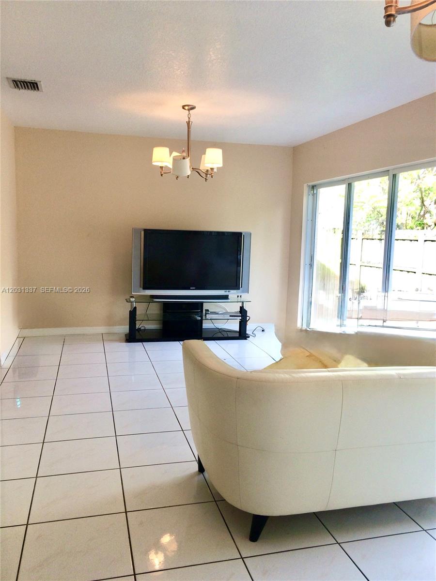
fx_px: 487
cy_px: 290
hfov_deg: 48.2
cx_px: 218
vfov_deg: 61.7
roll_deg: -0.3
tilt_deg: -8.8
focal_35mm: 29
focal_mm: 4.15
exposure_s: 1/60
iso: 50
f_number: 2.2
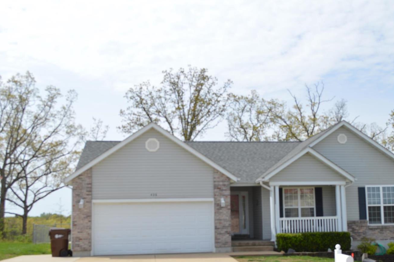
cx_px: 219
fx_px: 481
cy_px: 154
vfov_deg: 30.4
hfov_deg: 44.5
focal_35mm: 44
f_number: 8
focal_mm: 24
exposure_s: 1/250
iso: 100
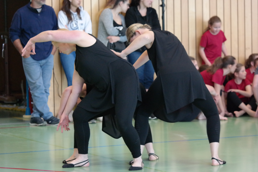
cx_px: 129
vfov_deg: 7.8
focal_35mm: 175
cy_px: 86
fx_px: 1254
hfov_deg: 11.7
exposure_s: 1/100
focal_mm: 113
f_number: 5
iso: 3200
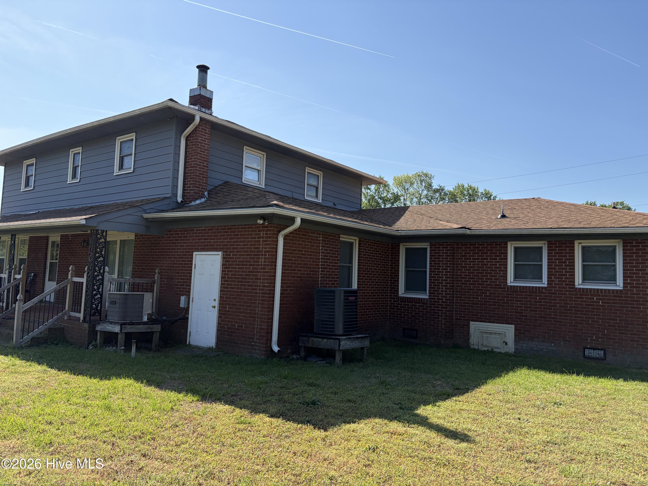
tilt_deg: +7.3
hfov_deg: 67.3
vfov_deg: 53.1
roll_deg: -3.2
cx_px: 324
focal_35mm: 26
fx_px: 487
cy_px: 243
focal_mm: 5.96
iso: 50
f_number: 1.6
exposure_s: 1/3623
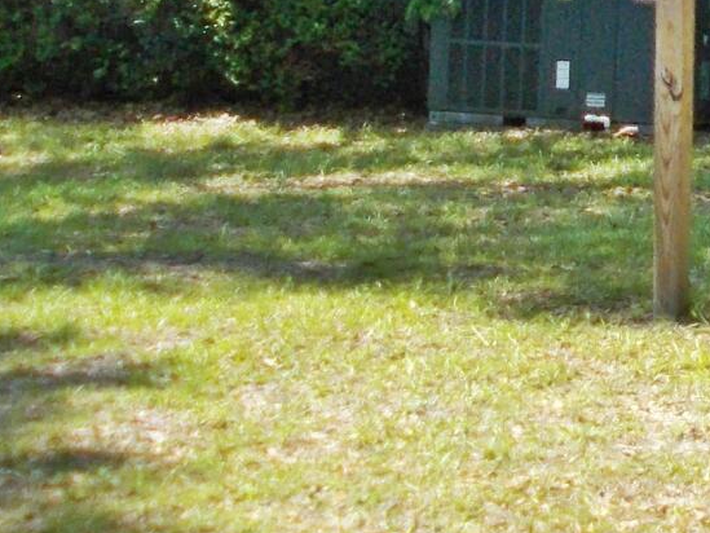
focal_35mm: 142
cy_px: -110
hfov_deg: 13.4
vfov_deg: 10.3
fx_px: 2913
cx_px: 938
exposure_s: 1/400
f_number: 3.2
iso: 80
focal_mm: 4.6
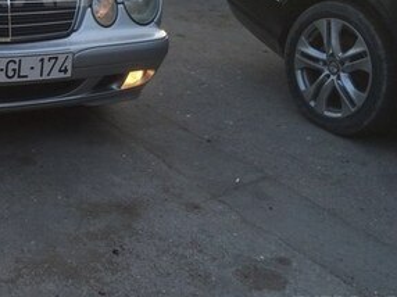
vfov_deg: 21.0
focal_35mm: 67
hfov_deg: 26.4
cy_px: -15
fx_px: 768
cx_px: -54
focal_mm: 4.15
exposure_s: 1/373
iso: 32
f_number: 2.2
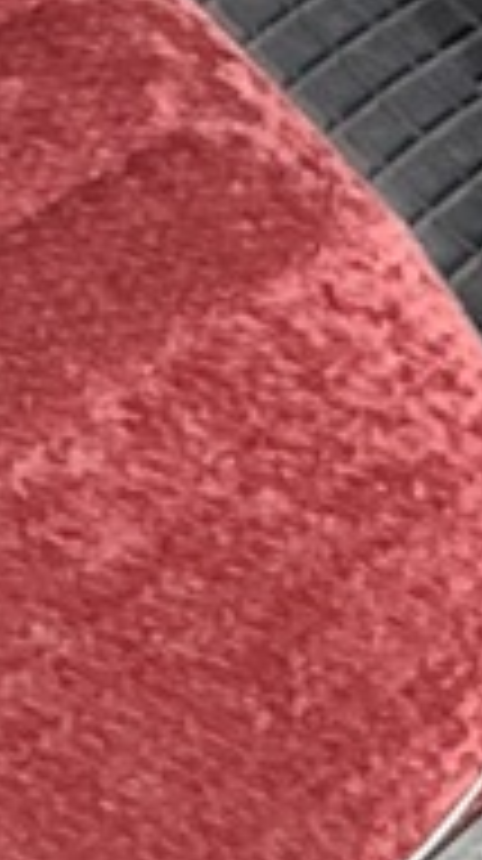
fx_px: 2621
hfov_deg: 9.1
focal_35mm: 115
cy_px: -428
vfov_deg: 16.9
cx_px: -806
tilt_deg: -50.0
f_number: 2.2
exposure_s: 1/37
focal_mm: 2.22
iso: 1600
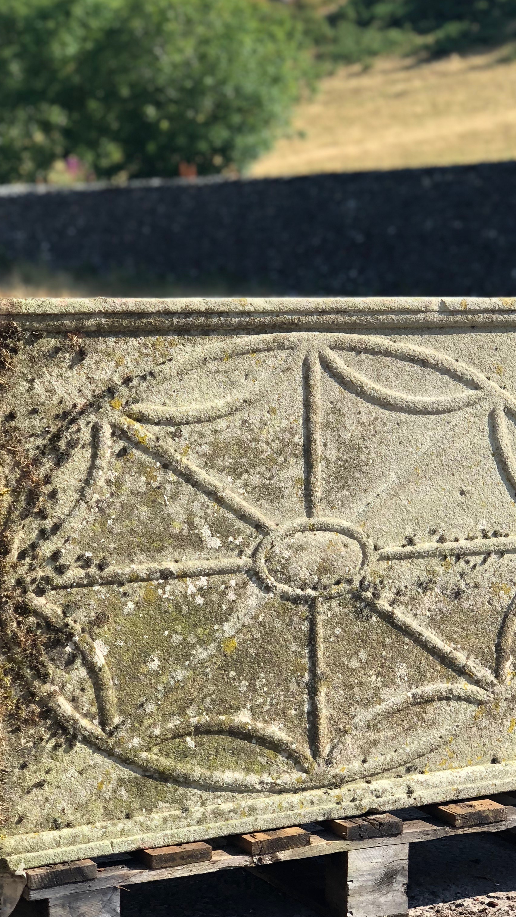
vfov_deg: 28.2
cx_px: 283
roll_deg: -0.3
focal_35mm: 75
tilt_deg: -4.6
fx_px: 1825
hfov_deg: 16.1
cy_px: 446
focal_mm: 6
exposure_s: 1/393
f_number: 2.4
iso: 16
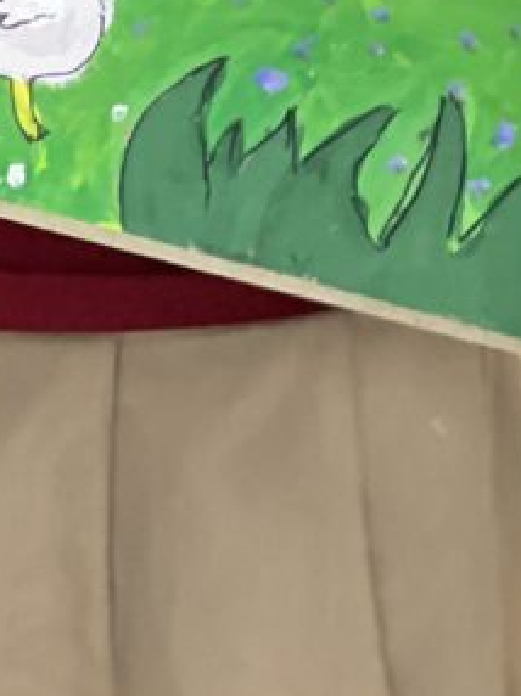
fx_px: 7215
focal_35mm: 359
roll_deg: -2.6
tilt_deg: -15.5
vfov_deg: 5.4
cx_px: 173
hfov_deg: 4.1
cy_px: -807
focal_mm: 9
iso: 250
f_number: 2.8
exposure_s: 1/33
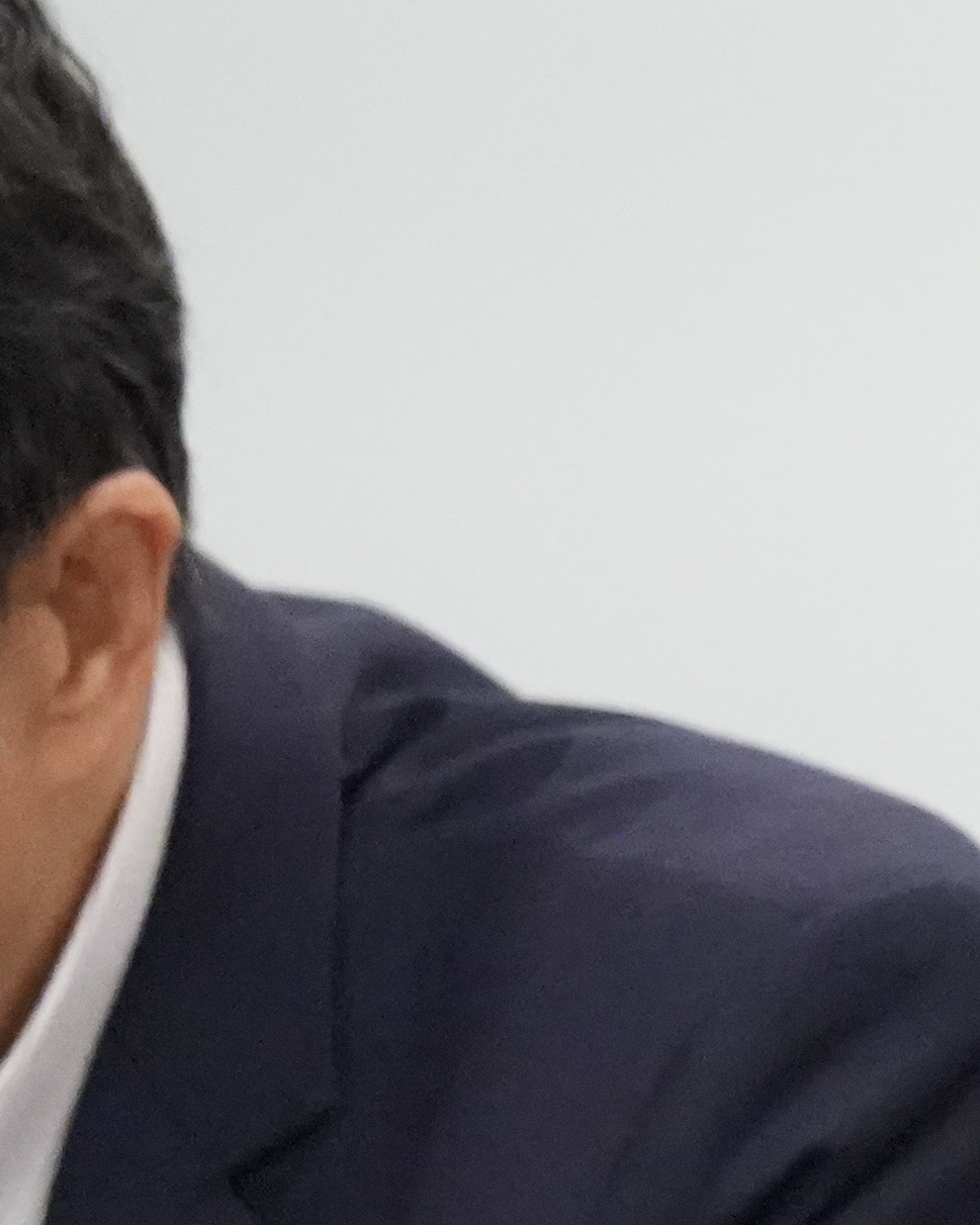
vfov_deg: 2.0
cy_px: 1352
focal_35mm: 977
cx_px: 2893
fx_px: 35435
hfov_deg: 1.6
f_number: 4
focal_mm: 180
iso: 12800
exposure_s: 1/320
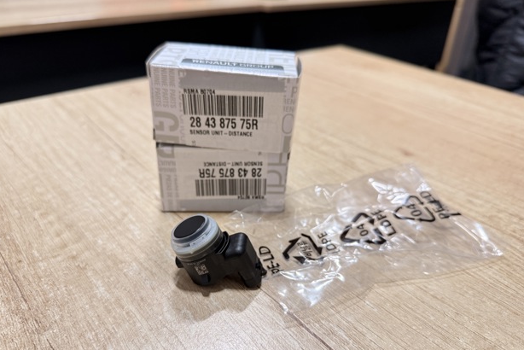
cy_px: 201
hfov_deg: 69.3
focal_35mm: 26
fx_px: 379
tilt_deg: -32.0
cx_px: 252
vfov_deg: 49.4
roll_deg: -1.9
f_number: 1.78
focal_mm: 6.76
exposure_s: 1/50
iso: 200
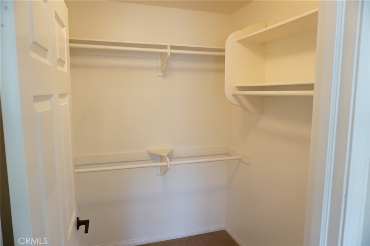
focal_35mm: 24
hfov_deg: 73.8
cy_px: 123
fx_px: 246
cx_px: 185
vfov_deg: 53.0
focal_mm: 16
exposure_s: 1/60
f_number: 3.5
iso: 400
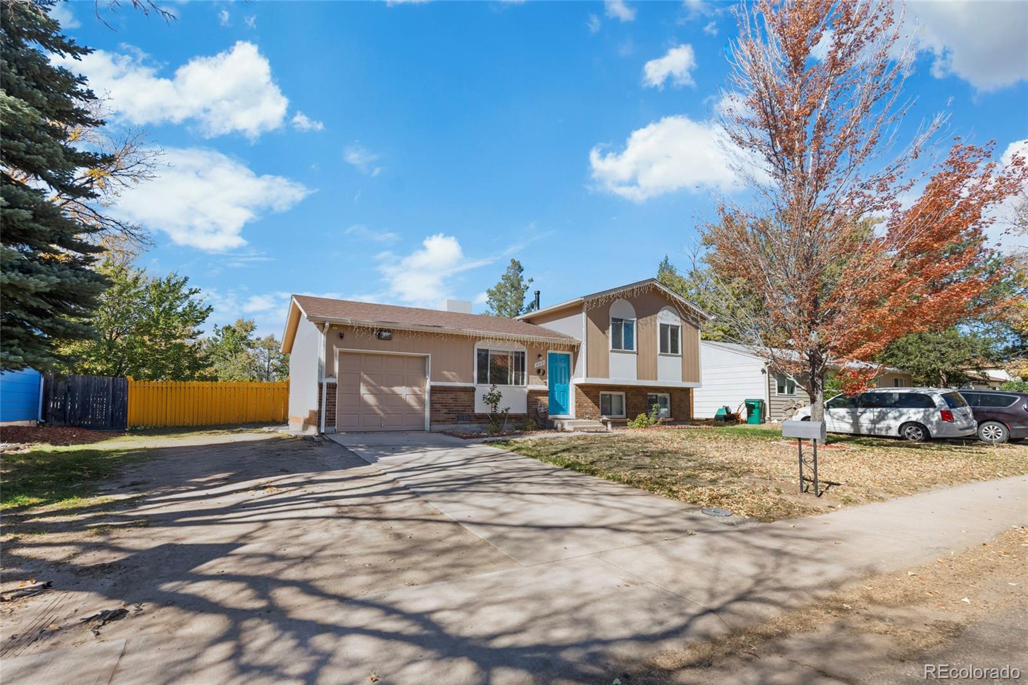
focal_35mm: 17
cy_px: 342
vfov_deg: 70.4
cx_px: 514
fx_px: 485
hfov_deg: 93.3
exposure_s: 1/1600
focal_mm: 17
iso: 500
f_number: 7.1
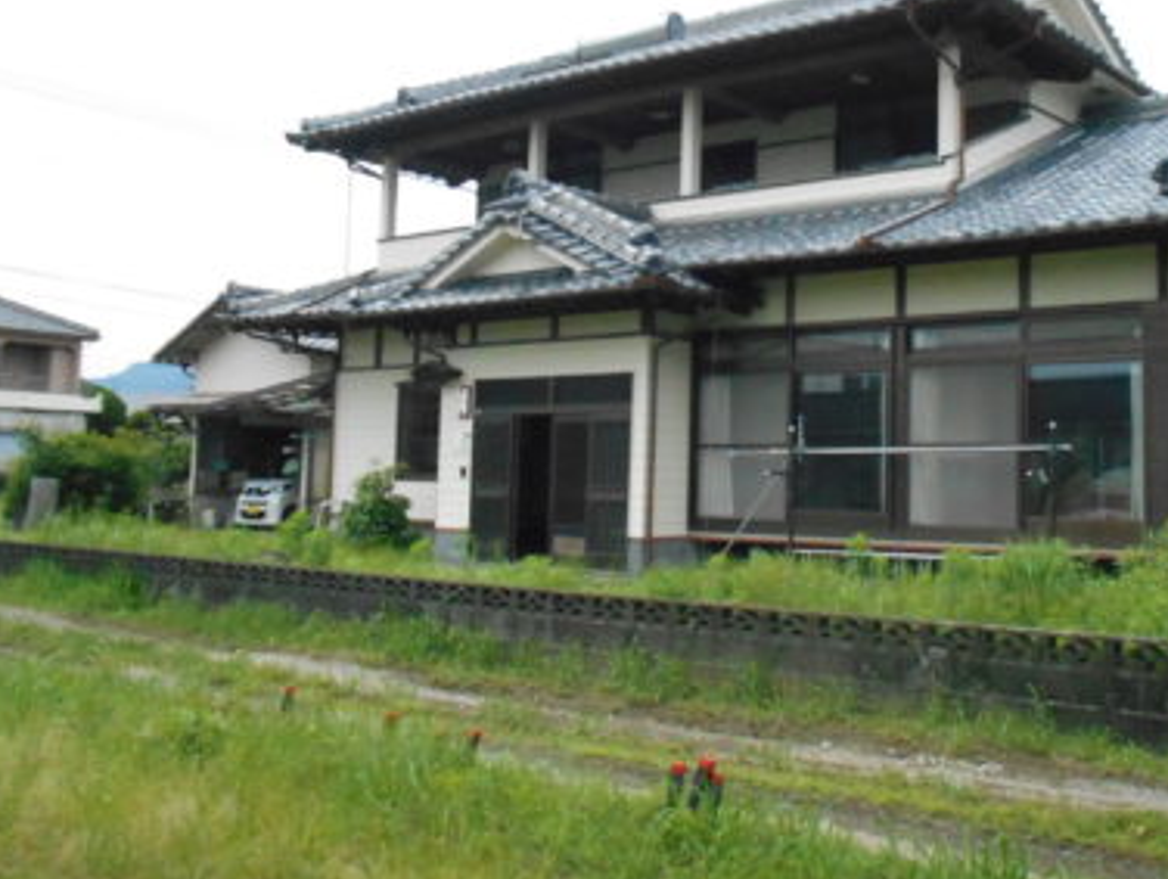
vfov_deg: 37.6
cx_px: 817
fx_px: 1284
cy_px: 334
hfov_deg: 47.8
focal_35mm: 38
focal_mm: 4.6
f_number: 8
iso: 800
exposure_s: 1/800
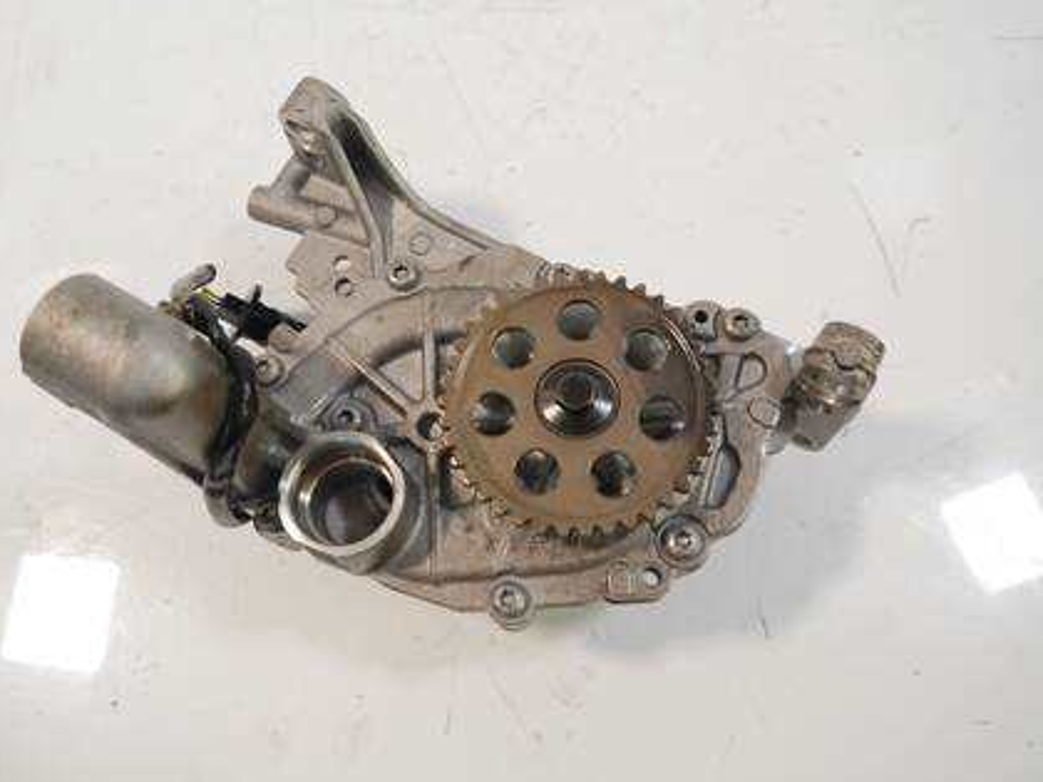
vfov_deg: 44.1
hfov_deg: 56.7
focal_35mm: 32
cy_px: 367
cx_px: 467
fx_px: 964
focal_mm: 14
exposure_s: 1/125
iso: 800
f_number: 3.5
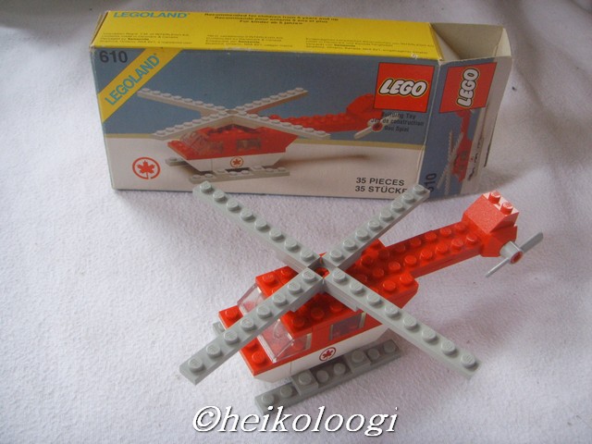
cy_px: 222
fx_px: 667
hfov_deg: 47.9
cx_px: 296
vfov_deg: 36.8
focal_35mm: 39
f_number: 3.5
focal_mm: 6.6
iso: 152
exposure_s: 1/45
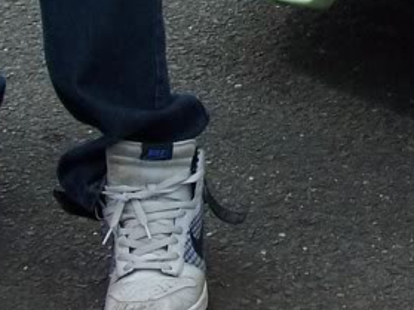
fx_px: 1889
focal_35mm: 158
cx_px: 528
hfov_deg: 12.2
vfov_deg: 9.2
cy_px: -105
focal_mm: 7.1
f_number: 2.8
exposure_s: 1/500
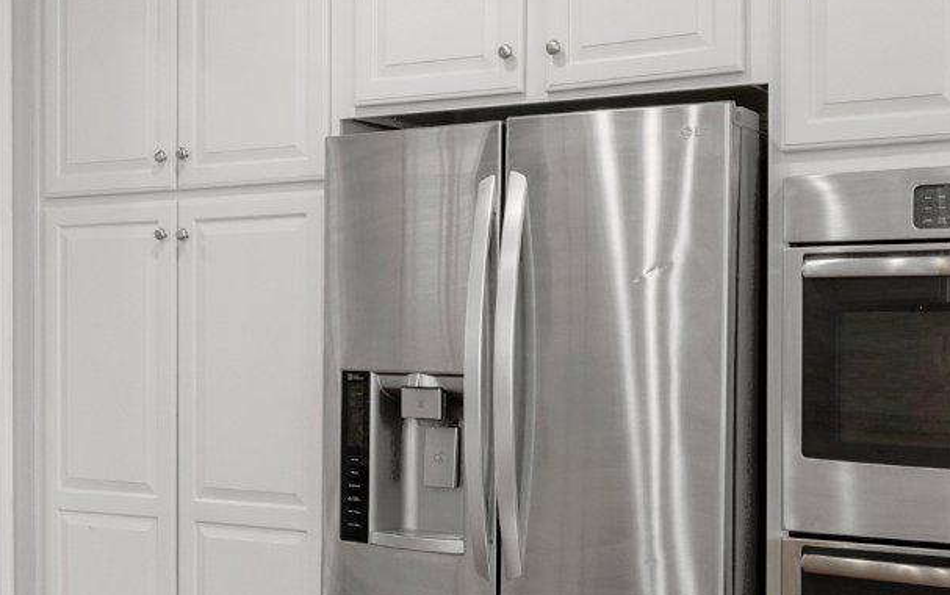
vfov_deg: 23.5
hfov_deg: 35.6
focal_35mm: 55
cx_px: 178
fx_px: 1425
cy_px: 371
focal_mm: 16
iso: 1250
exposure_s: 1/10
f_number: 8
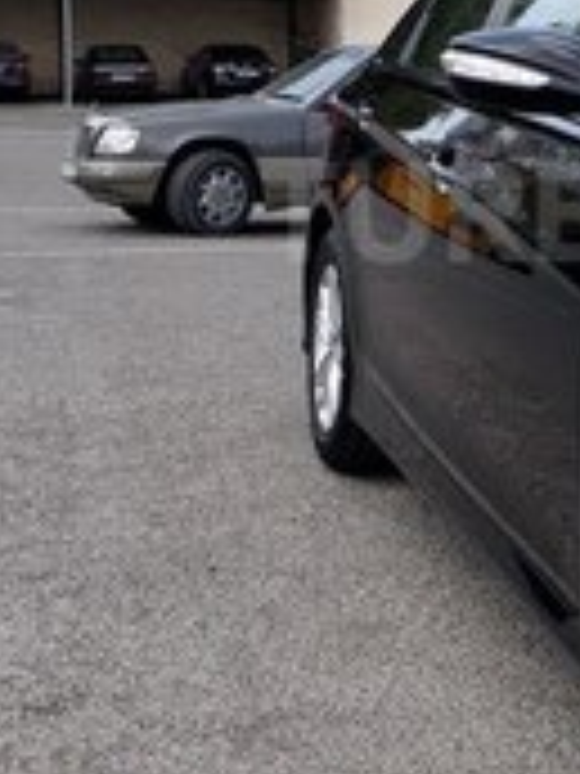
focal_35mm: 78
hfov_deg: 18.3
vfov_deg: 24.8
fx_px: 1743
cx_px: 607
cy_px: 212
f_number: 1.9
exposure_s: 1/767
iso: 40
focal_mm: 3.6
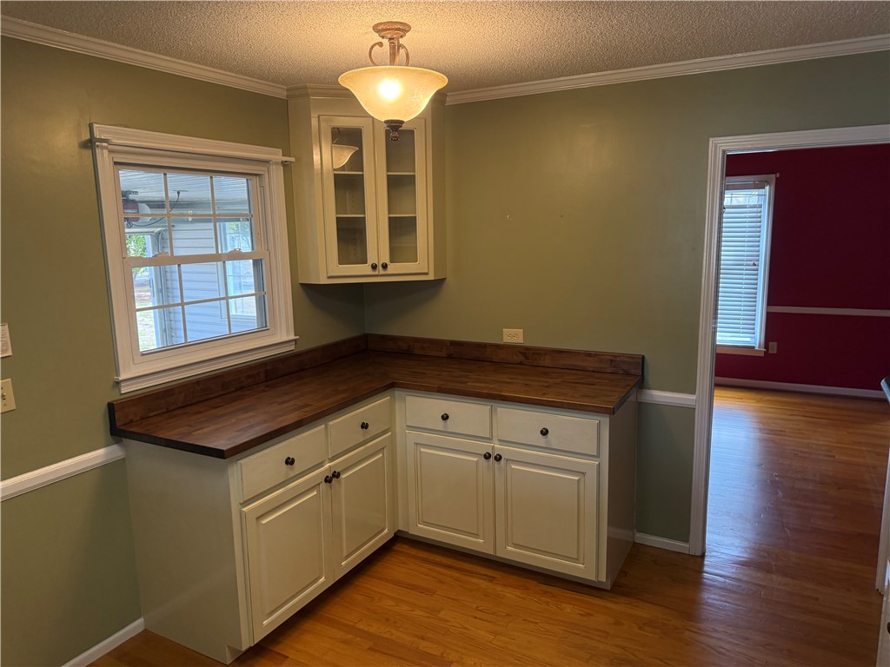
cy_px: 334
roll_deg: +1.1
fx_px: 617
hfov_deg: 71.6
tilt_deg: -9.6
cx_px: 445
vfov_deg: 56.8
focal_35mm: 24
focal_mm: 6.76
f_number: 1.78
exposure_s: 1/121
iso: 200
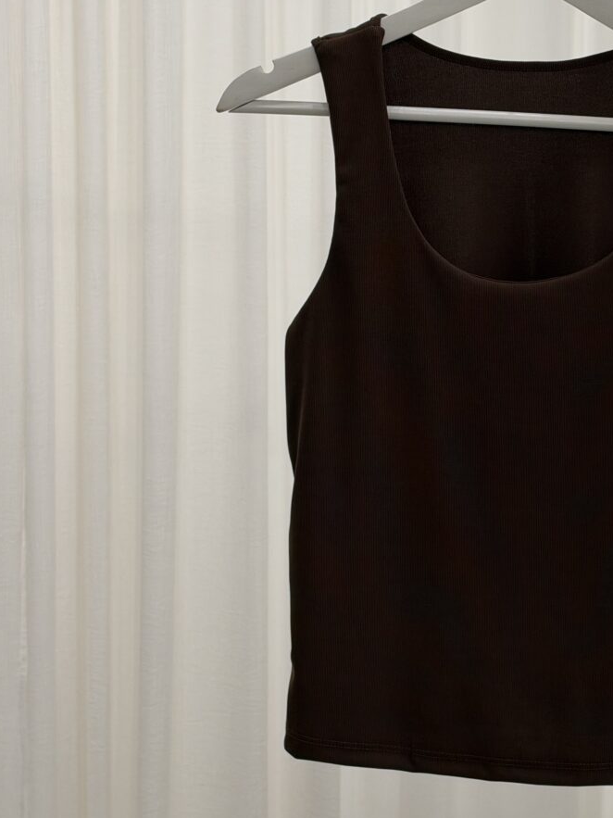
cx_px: 520
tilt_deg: -6.2
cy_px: 259
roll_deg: -1.4
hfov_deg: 16.8
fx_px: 2055
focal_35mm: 87
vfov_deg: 22.4
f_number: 1.8
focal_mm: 6.93
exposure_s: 1/151
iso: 50
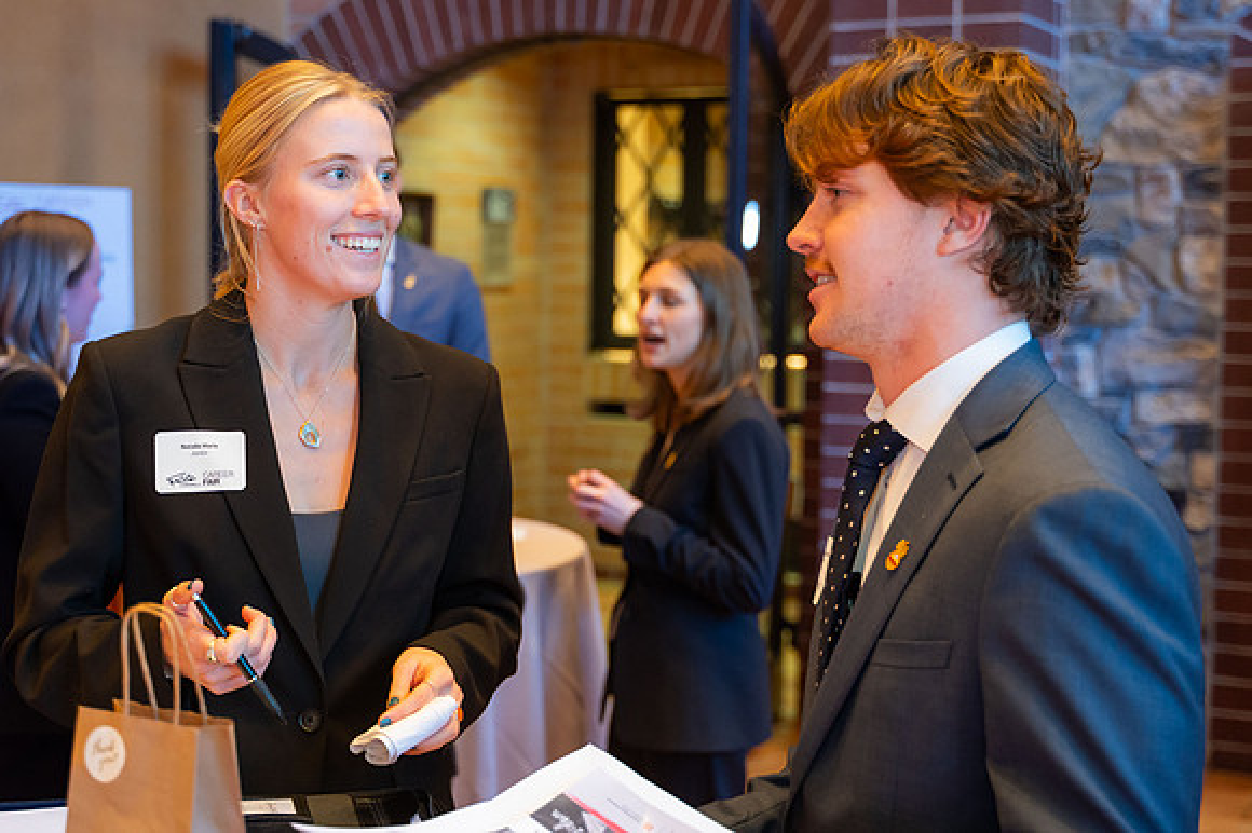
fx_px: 1886
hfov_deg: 36.7
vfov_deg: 24.9
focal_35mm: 54
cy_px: 370
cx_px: 558
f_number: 2.8
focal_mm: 45
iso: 2500
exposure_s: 1/100
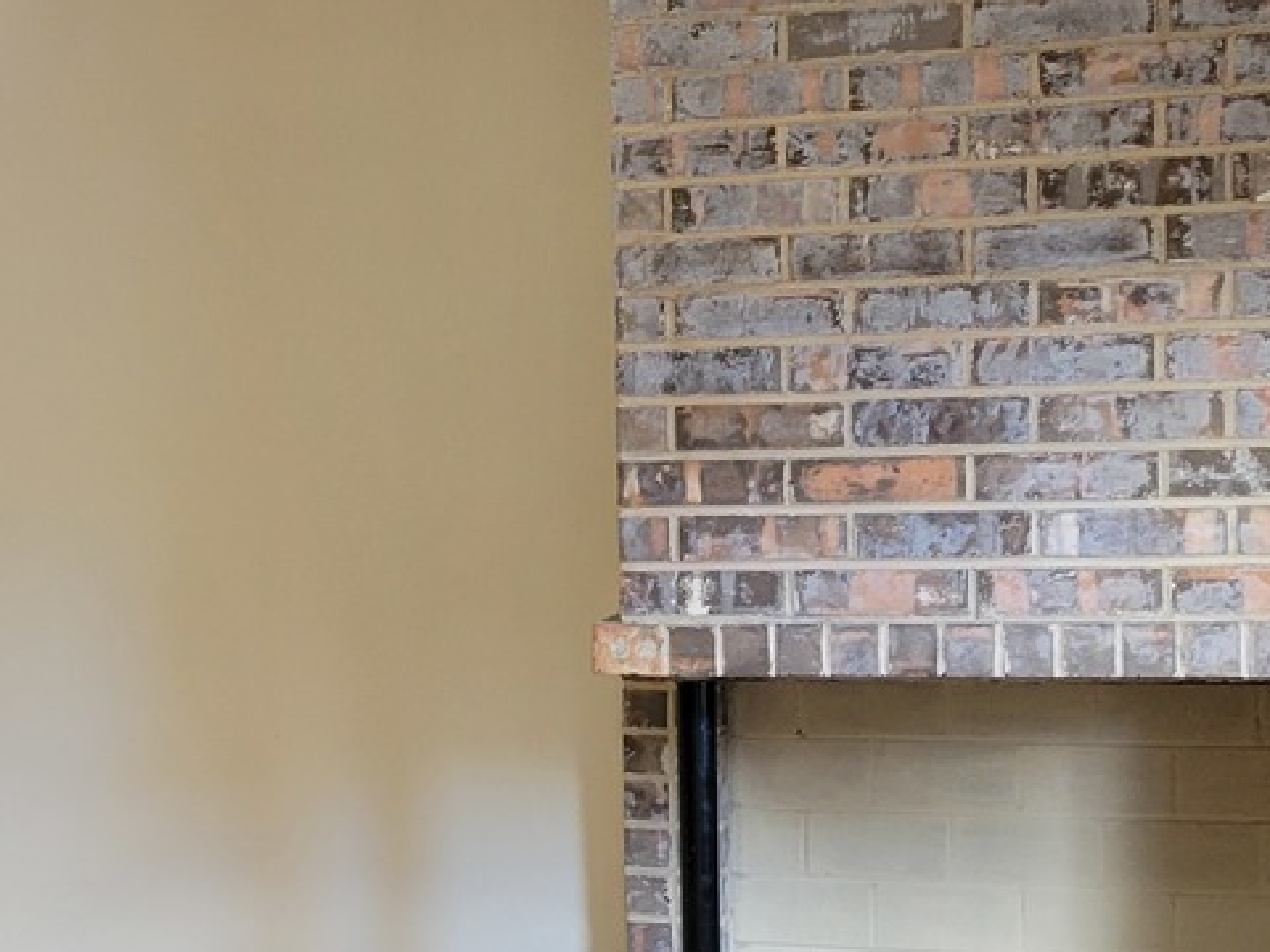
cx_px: -42
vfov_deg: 18.9
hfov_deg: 23.8
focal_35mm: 78
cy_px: 534
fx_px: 2862
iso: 200
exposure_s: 1/40
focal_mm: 5.4
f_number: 1.8
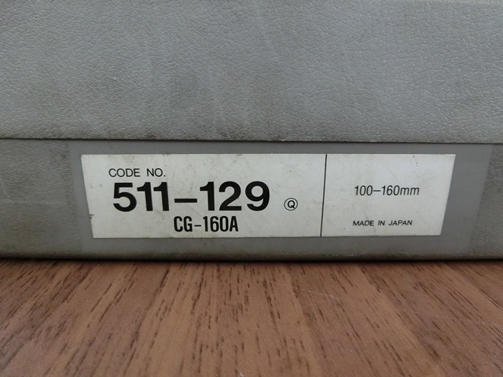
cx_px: 252
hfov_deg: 69.4
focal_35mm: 25
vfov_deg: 54.9
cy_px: 188
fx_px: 363
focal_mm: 4.5
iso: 800
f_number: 3.5
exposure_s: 1/125
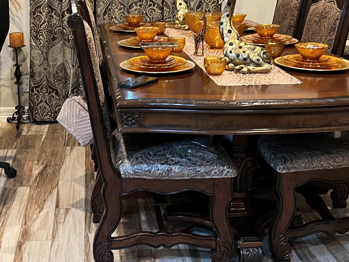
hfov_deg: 35.4
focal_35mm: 54
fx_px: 545
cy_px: 67
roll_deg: +0.5
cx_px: 135
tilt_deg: -12.6
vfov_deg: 26.7
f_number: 1.6
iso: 400
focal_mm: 5.1
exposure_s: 1/40
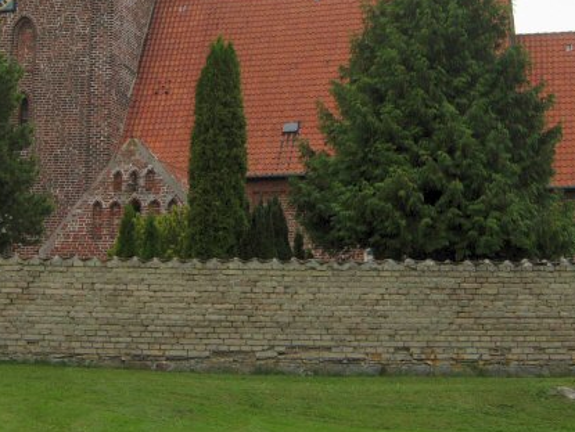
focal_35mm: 78
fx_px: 1297
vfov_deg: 18.6
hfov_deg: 24.9
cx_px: 220
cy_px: 30
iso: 50
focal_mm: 7.5
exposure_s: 1/242
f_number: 4.3
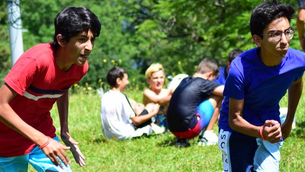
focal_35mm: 224
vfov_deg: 5.4
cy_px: 134
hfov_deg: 9.6
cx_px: 18
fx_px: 1811
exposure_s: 1/1250
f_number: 5.6
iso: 400
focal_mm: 75
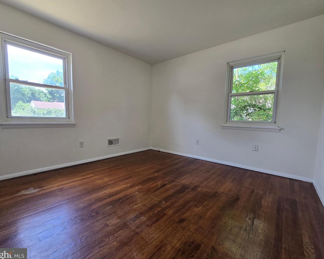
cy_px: 129
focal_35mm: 14
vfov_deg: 88.0
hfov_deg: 100.7
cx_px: 162
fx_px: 134
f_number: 2.2
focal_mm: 2.2
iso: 64
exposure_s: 1/60
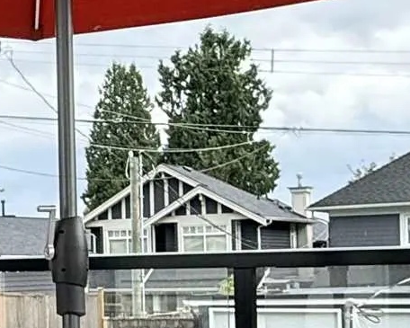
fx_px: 1117
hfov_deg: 18.6
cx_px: -186
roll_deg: +0.7
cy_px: 255
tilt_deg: +0.6
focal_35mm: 92
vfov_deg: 16.6
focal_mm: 2.22
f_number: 2.2
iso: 64
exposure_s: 1/607
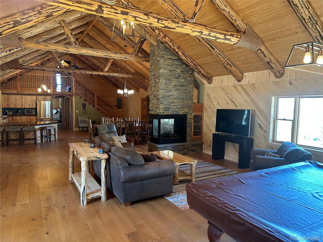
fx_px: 224
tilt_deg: -4.3
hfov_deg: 71.6
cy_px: 121
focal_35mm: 24
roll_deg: -0.7
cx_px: 162
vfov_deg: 56.8
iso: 250
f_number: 1.78
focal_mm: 6.86
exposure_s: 1/60
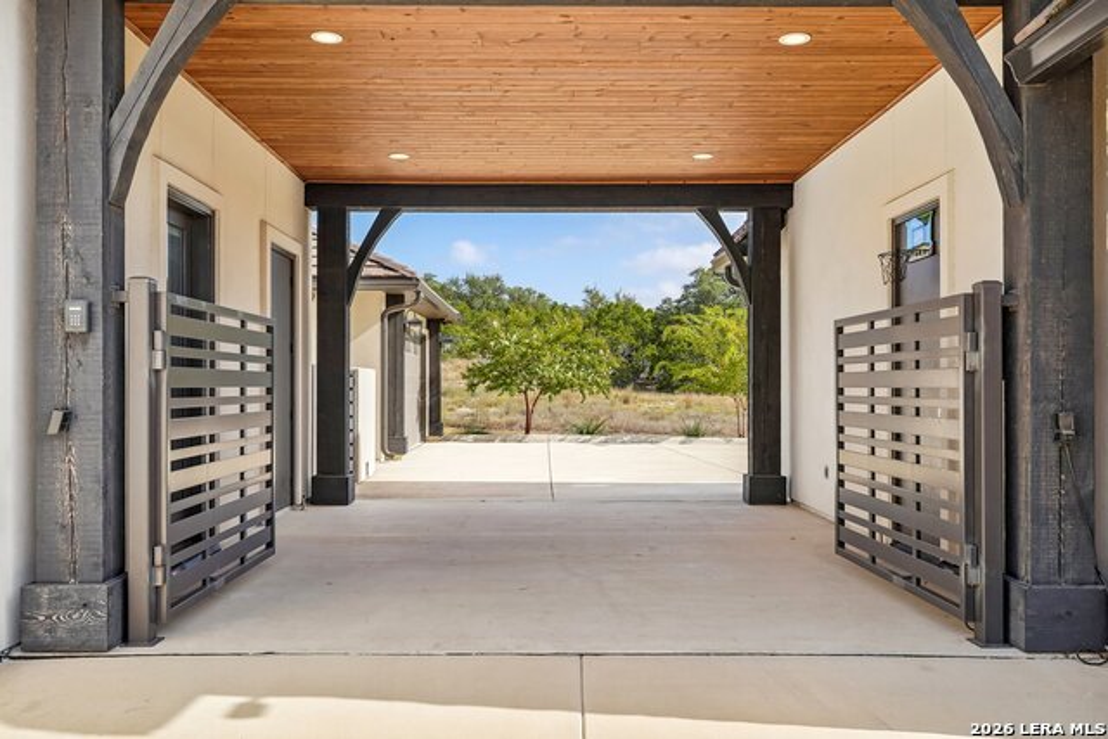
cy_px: 370
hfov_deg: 62.8
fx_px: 908
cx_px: 554
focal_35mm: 30
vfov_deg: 44.3
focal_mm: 29.5
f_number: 8
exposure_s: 1/160
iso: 100
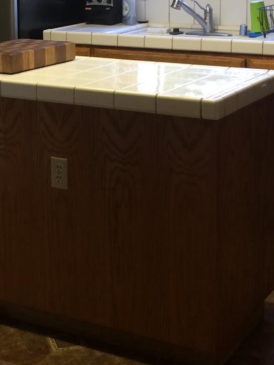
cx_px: 96
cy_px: 89
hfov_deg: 18.4
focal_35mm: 80
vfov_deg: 24.1
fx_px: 844
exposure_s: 1/30
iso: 50
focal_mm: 4.15
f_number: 2.2
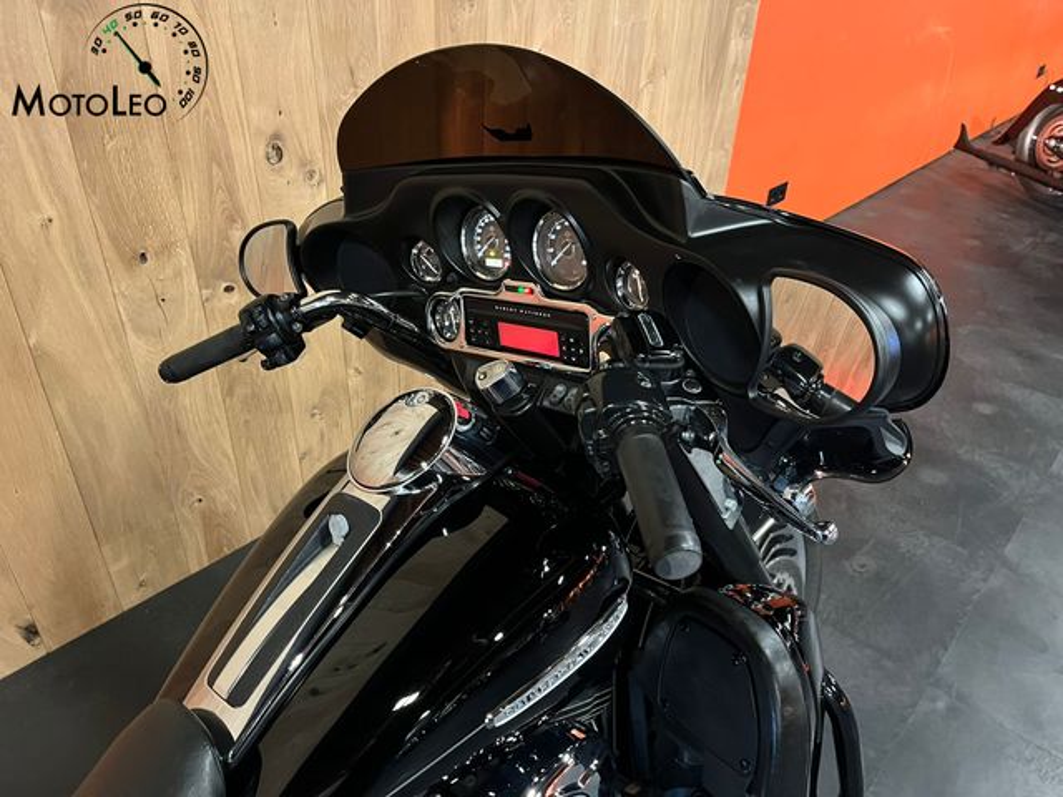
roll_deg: -3.3
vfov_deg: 53.1
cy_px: 398
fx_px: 798
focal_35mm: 26
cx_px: 532
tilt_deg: -34.7
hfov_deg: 67.3
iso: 640
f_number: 1.6
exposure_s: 1/25
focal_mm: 5.1
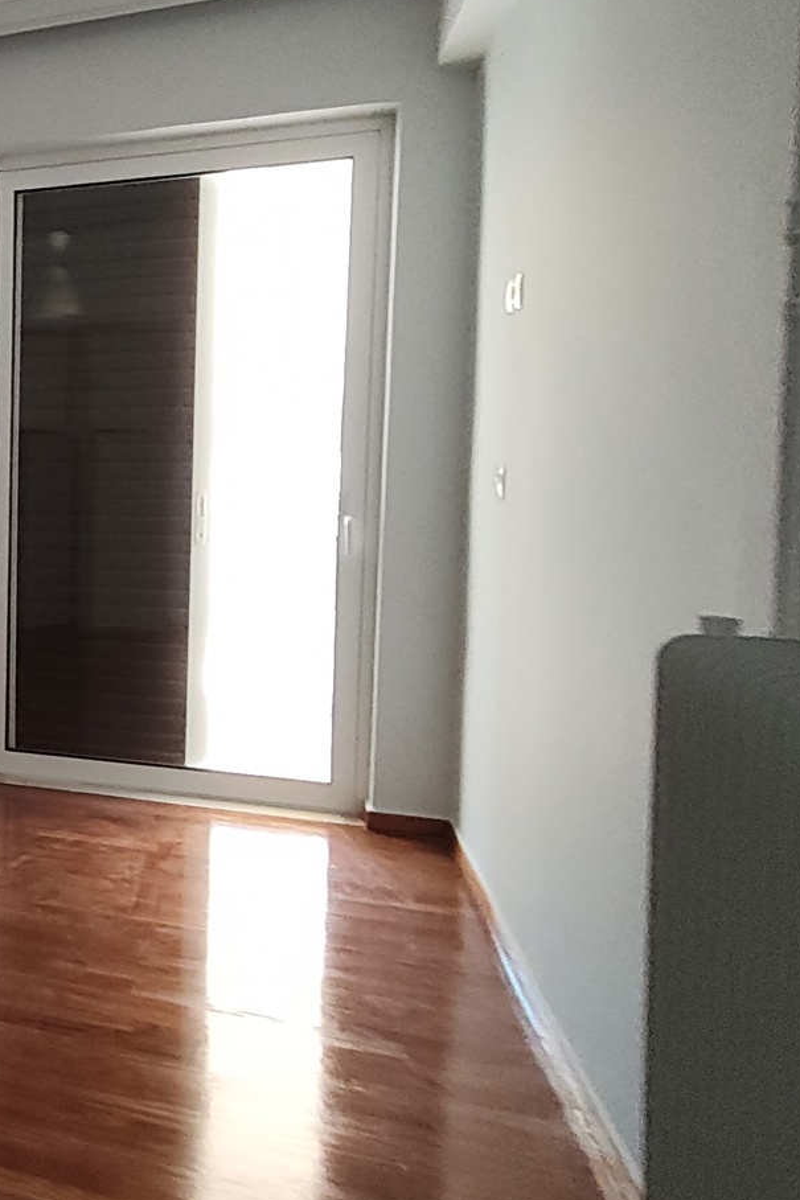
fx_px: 1100
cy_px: 531
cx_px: -345
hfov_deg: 28.7
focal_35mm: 33
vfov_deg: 57.1
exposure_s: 1/56.9
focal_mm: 1.67
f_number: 2.2
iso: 250
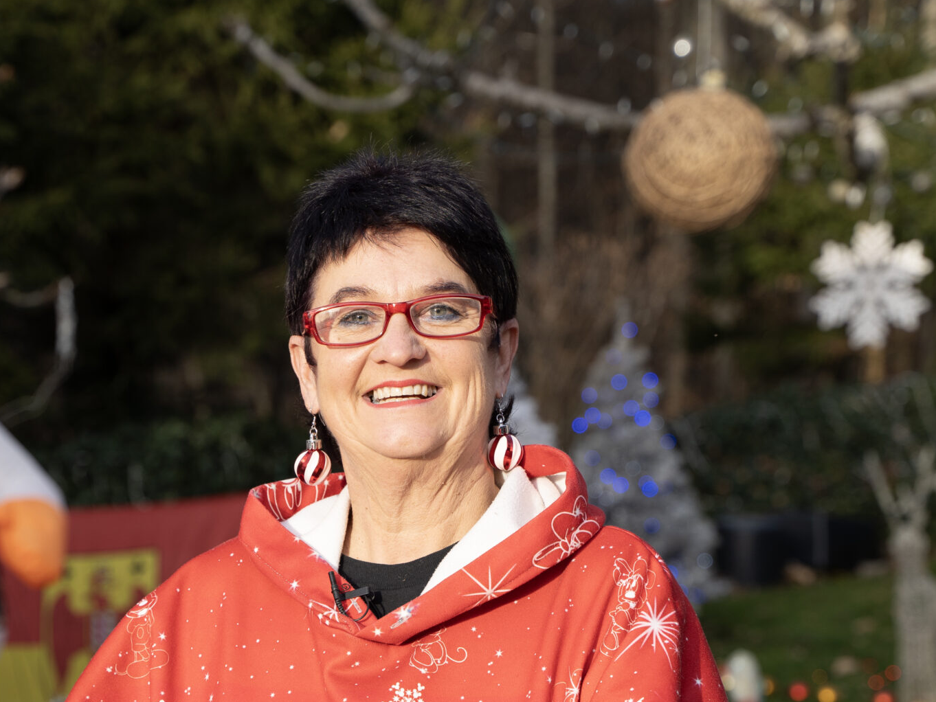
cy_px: 577
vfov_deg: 14.3
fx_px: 2786
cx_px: 410
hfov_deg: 19.1
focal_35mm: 103
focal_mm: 57
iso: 200
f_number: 4
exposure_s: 1/500
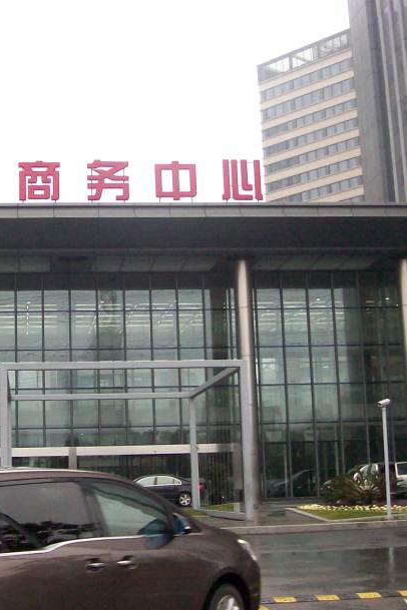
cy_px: 240
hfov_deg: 21.4
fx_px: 1068
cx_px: 109
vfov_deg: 31.8
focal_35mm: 63
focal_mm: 6
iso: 140
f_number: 2.7
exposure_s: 1/75.2
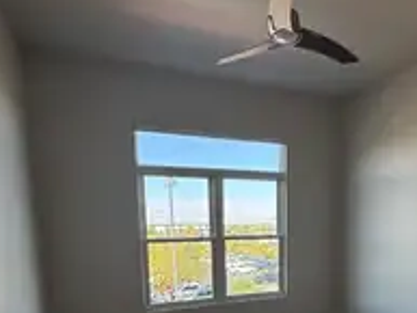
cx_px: 268
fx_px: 350
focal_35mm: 29
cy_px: 272
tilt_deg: -7.9
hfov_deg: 60.6
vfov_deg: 44.6
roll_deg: +0.4
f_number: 2.2
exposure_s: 1/141
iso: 40
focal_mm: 2.22
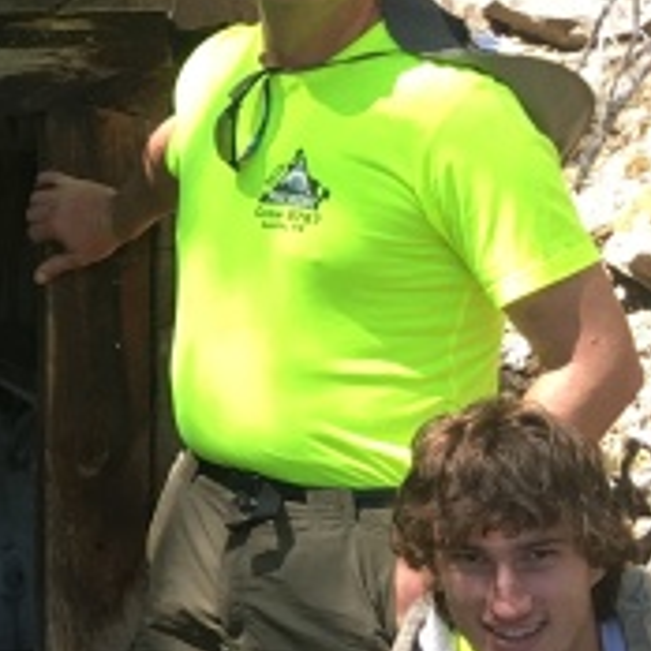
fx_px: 3213
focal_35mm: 151
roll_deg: -1.0
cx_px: -756
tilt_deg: -1.7
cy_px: 210
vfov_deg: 11.6
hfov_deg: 10.4
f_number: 2.2
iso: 25
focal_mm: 4.15
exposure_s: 1/125
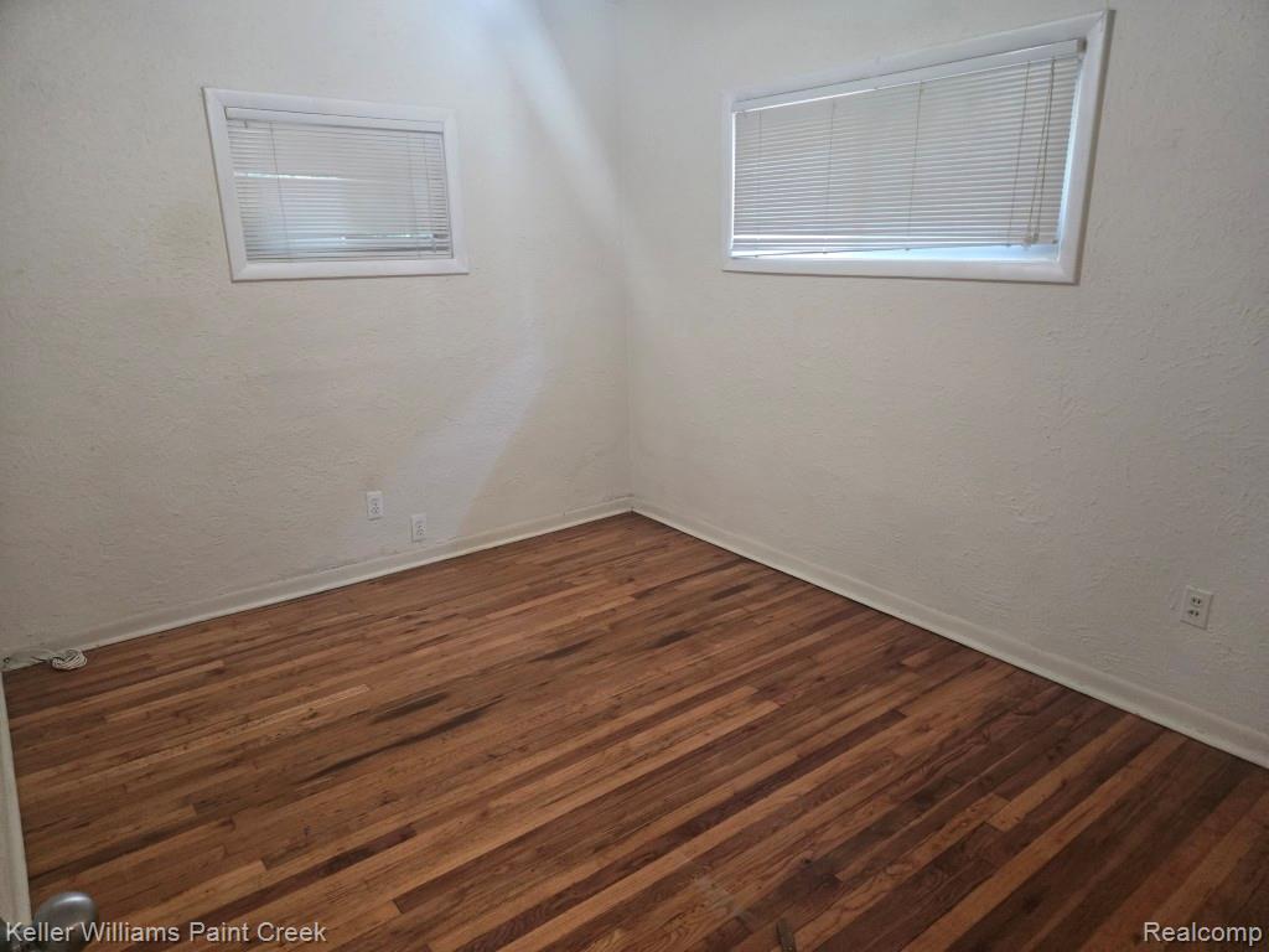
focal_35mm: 23
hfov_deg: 73.9
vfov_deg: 58.9
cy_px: 476
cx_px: 634
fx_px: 843
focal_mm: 5.4
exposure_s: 1/120
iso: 640
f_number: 1.8
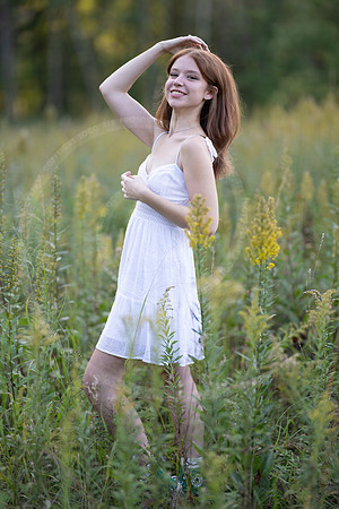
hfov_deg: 16.1
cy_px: 254
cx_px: 170
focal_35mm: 85
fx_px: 1201
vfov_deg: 23.9
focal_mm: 85
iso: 160
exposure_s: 1/800
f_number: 1.2
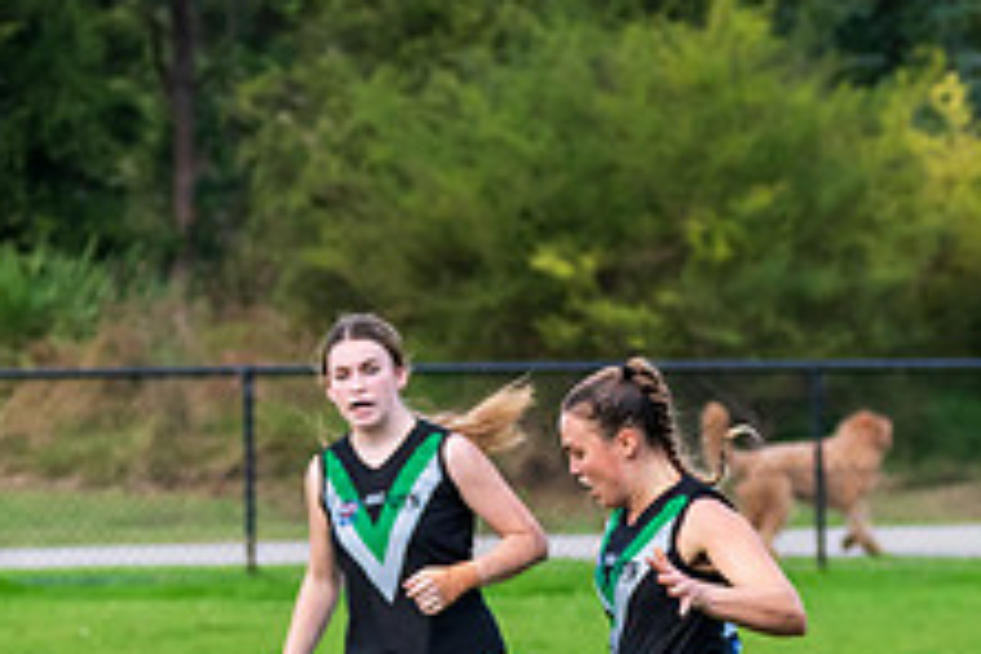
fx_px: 22289
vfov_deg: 1.7
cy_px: 687
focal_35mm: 818
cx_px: 598
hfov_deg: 2.5
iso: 900
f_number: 5.3
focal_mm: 200
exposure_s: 1/1250
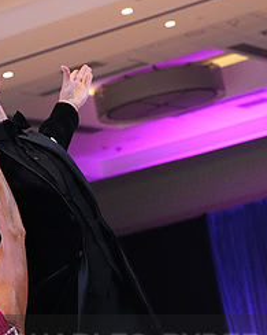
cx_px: 94
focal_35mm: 172
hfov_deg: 9.0
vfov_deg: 11.1
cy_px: 361
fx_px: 1700
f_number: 5.6
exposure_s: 1/400
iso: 12800
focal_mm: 77
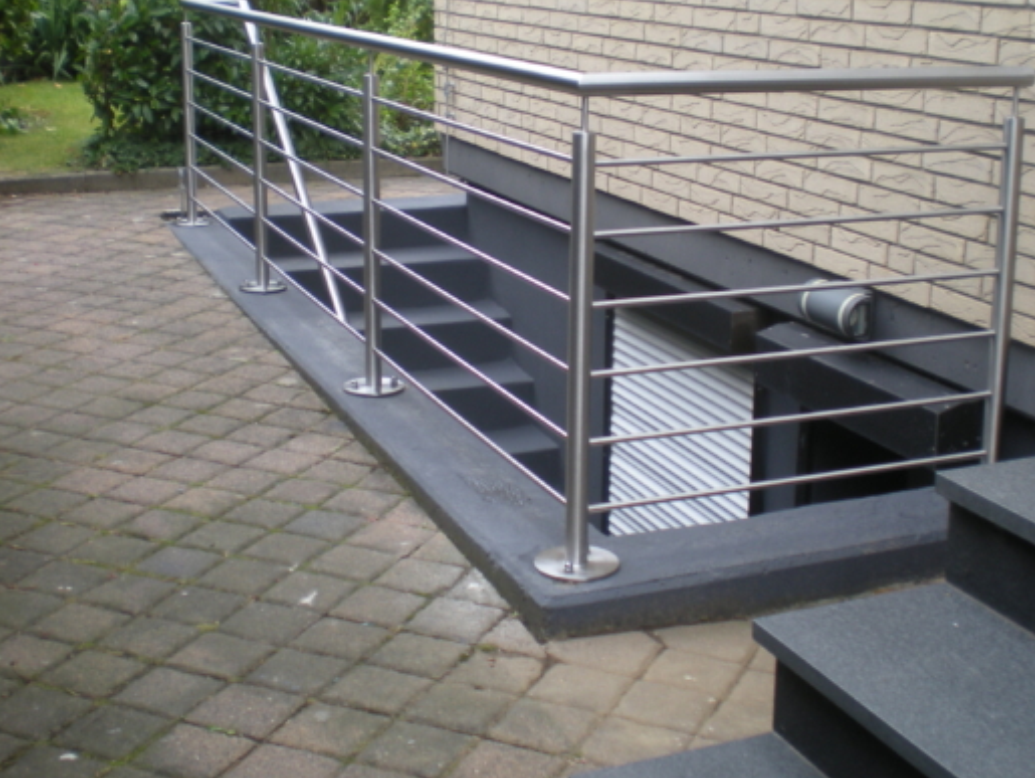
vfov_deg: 28.0
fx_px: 1556
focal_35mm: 52
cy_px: 288
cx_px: 586
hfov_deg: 36.7
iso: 64
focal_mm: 6.3
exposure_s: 1/84.6
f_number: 3.1
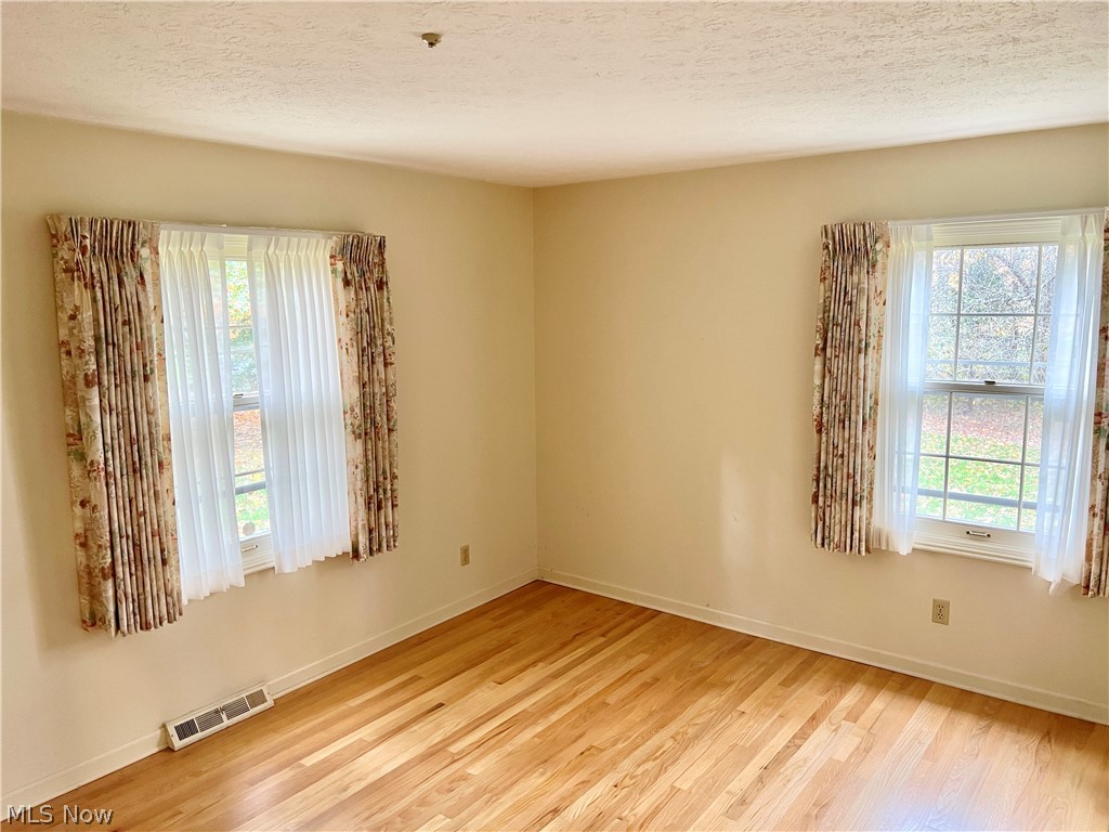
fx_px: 833
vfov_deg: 53.1
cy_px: 416
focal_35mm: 26
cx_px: 554
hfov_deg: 67.3
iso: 125
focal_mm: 5.7
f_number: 1.5
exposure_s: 1/60
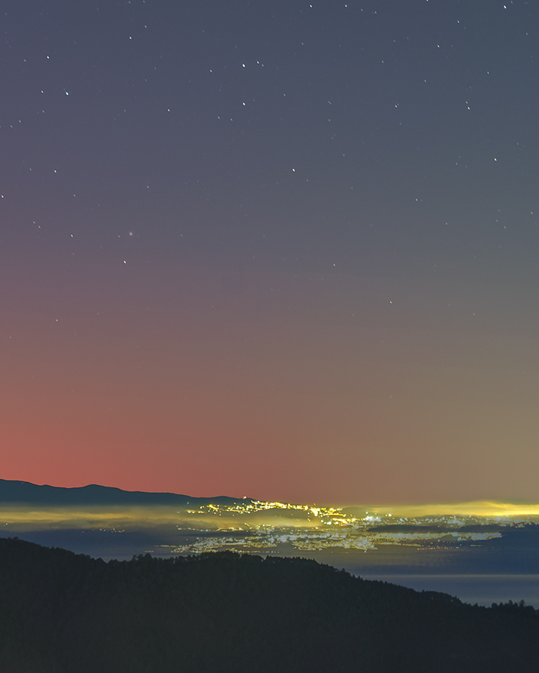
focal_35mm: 179
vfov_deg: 10.8
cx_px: -312
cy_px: 293
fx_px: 3569
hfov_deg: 8.4
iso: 3200
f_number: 2.8
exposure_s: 8
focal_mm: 37.6
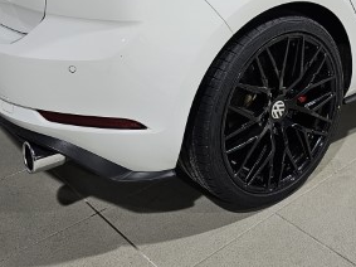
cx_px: 260
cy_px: -15
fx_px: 535
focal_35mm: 52
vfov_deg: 26.2
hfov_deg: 36.1
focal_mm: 6.3
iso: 125
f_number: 1.7
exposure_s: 1/180
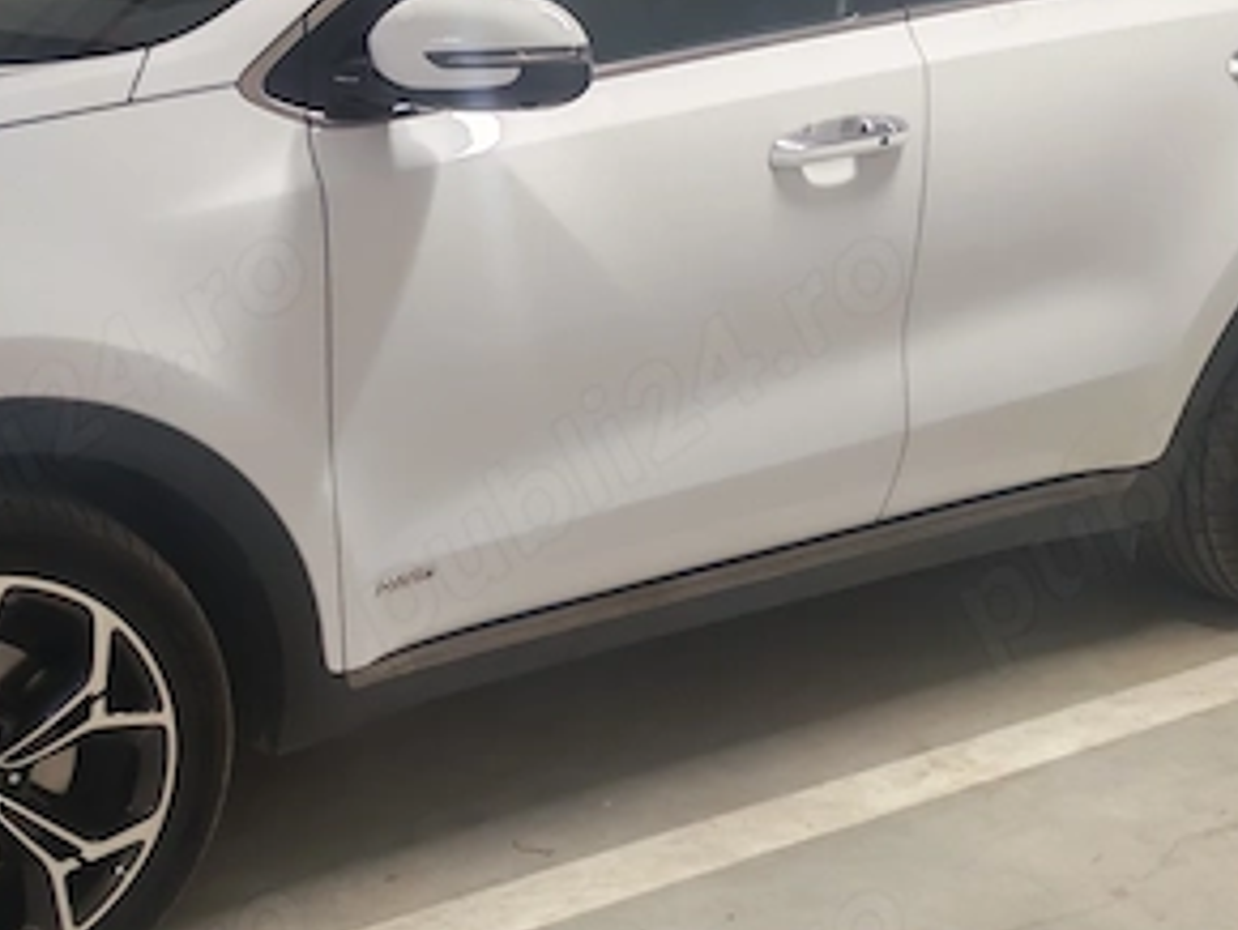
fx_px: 2219
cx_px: 329
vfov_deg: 23.7
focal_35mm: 62
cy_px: 486
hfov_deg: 30.7
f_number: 1.9
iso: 2000
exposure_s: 1/100
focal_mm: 6.12
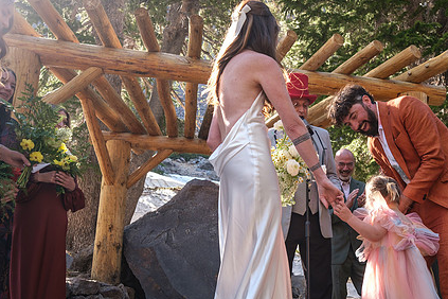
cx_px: 295
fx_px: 460
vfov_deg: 35.6
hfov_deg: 51.0
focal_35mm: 37
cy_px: 202
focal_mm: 18
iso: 250
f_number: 3.6
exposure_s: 1/210
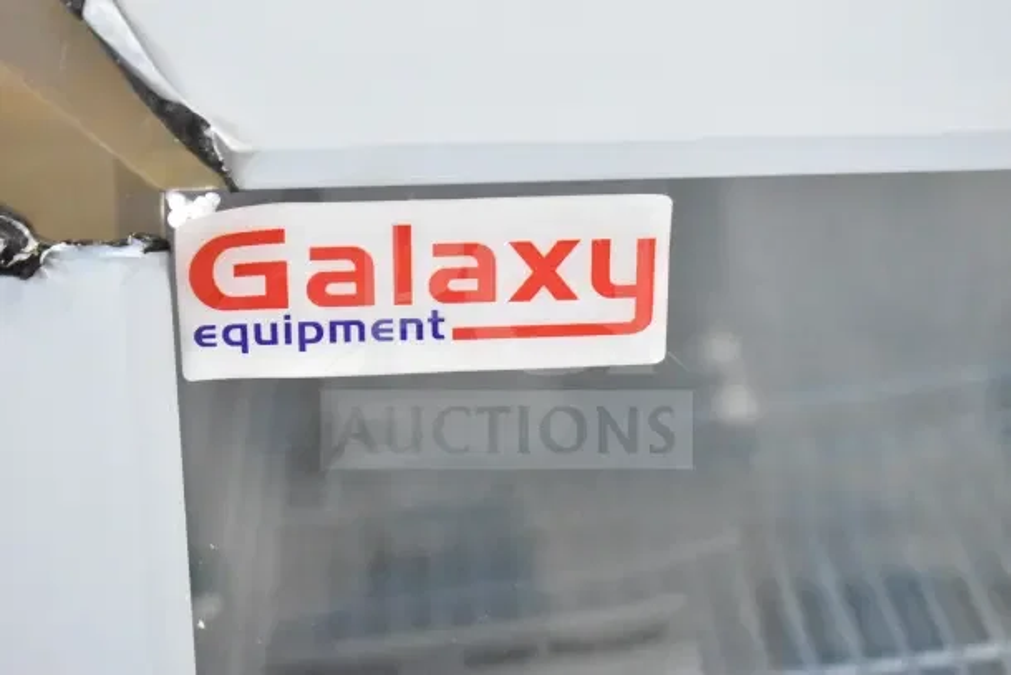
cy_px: 338
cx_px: 506
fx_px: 2317
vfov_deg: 16.6
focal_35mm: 82
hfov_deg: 24.6
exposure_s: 1/100
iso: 20000
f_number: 5.6
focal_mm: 55
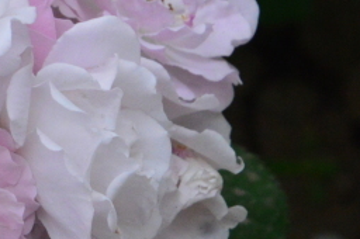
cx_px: -179
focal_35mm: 929
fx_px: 9278
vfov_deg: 1.5
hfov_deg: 2.2
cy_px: 137
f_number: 16
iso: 2000
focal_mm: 155
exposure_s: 1/250
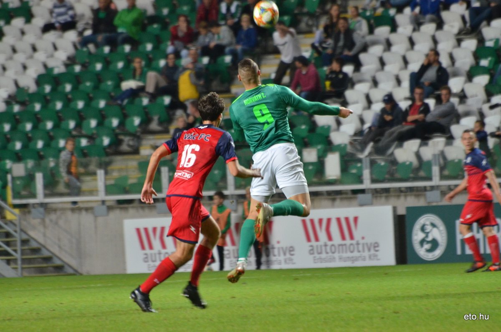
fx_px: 6250
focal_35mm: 450
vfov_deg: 3.0
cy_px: 166
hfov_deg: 4.6
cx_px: 250
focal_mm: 300
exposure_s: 1/160
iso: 1600
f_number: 5.6
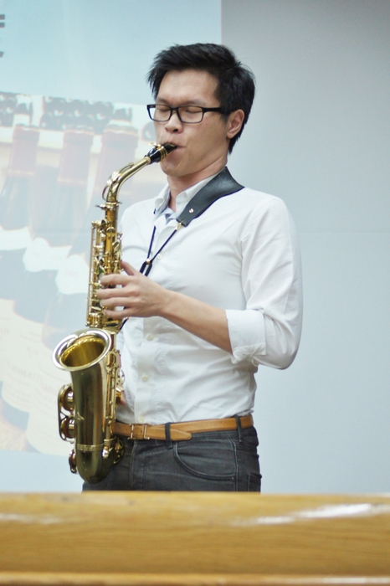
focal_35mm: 112
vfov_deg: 18.2
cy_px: 293
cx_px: 195
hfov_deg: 12.2
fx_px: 1830
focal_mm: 75
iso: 800
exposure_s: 1/80
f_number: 4.5
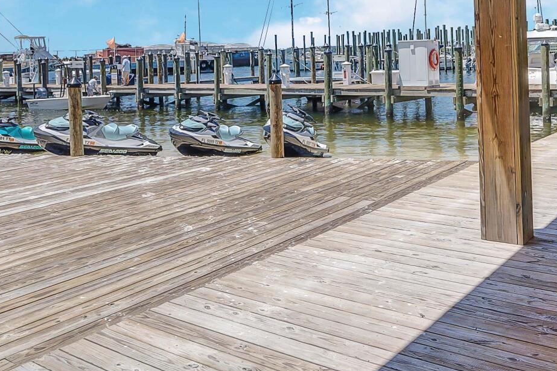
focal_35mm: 39
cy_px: 50
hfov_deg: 49.4
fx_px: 603
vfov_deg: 32.8
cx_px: 321
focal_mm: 12
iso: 100
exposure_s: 1/1000
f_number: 5.6
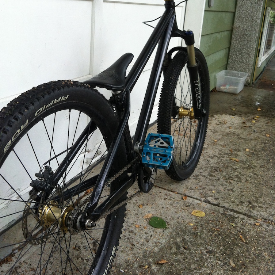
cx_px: 137
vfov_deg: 39.6
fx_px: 377
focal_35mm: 42
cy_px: 93
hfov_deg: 40.0
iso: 100
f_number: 2.8
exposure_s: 1/120
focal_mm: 3.85
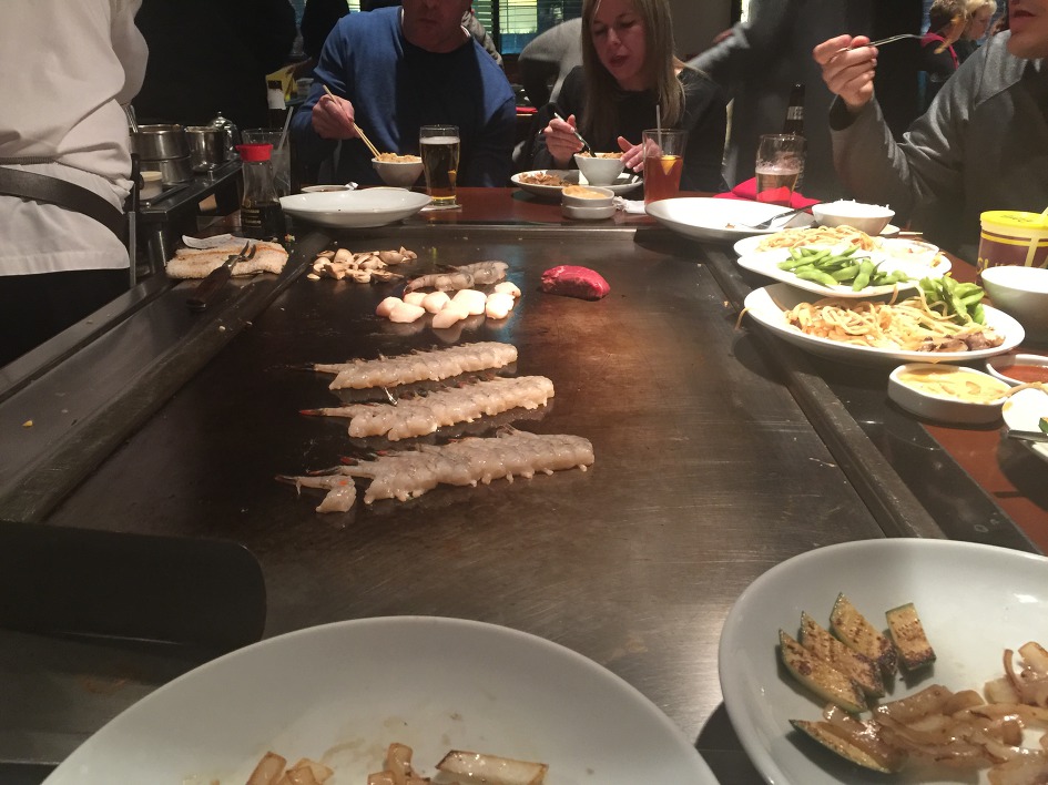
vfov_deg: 48.2
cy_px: 392
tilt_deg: -21.6
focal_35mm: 29
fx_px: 878
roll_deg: +0.8
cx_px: 524
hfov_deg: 61.7
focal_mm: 4.15
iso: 100
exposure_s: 1/8
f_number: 2.2
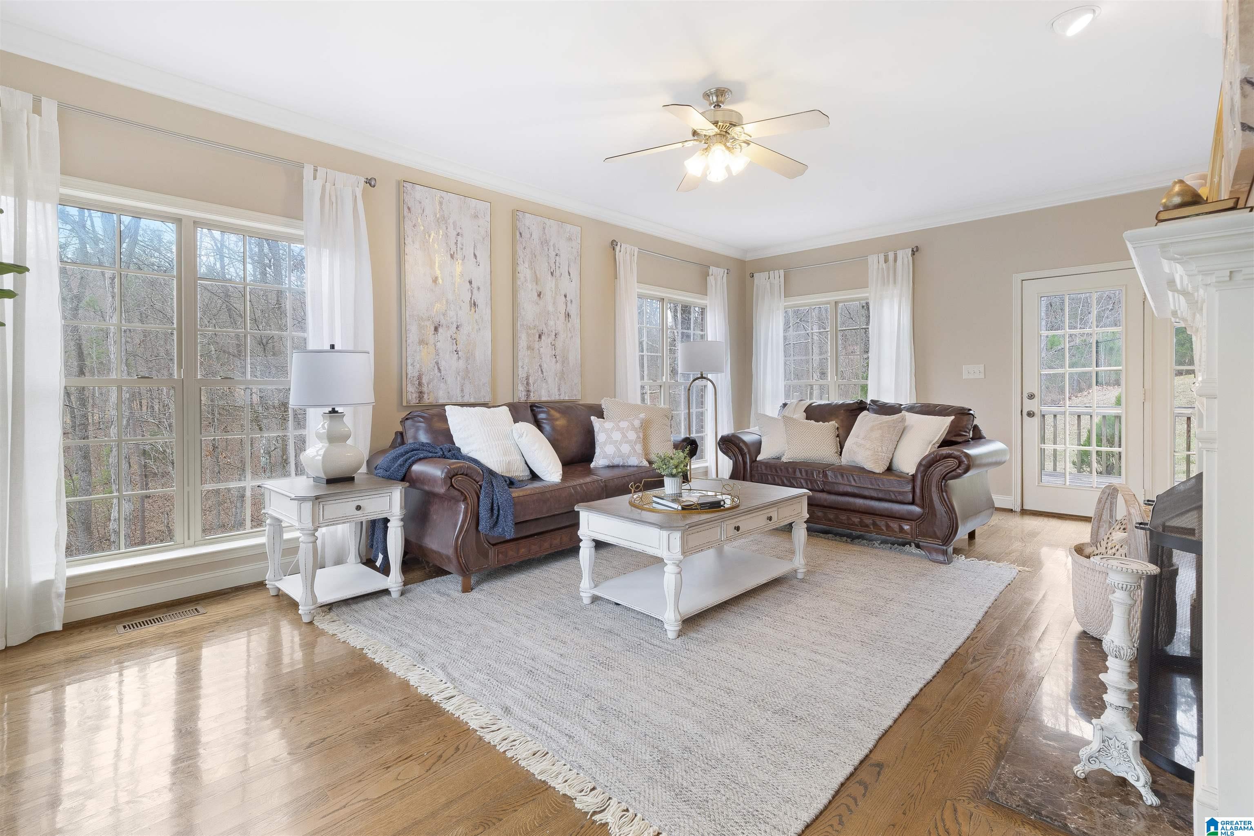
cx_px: 627
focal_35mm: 15
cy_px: 418
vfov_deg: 77.4
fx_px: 523
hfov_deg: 100.4
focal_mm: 15
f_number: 10
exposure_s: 1/2
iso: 320
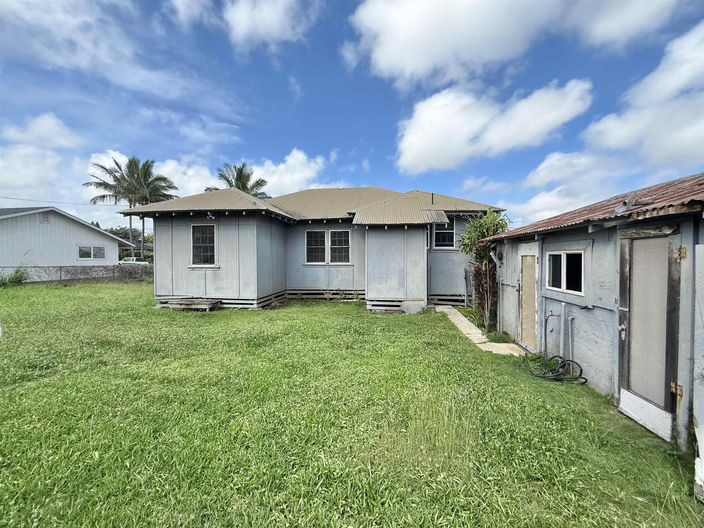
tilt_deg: -0.2
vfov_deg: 85.7
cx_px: 352
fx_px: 285
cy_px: 264
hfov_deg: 102.1
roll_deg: +0.0
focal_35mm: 14
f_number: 2.2
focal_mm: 2.22
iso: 50
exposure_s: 1/1312
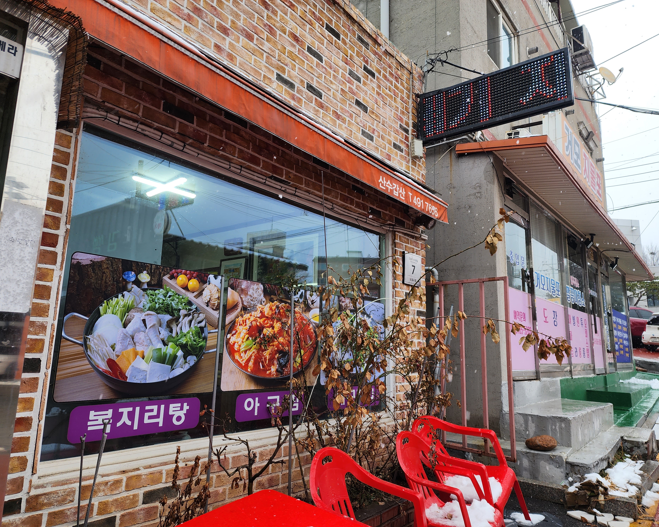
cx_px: 330
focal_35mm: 24
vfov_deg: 58.8
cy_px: 264
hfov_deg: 70.3
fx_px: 468
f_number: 1.8
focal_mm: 6.4
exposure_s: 1/120
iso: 50
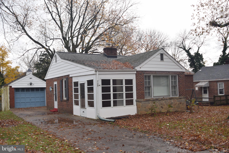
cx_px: 114
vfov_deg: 36.9
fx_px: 229
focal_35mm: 36
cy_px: 76
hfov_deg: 53.1
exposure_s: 1/125
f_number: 5.6
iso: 100
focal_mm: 24
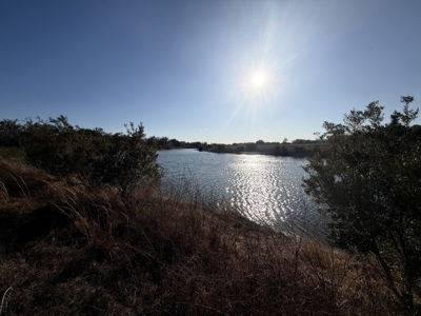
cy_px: 158
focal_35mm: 14
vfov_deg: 85.7
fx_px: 170
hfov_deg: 102.1
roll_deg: +1.3
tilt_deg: -3.6
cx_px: 210
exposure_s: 1/2092
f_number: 2.2
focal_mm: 2.22
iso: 20
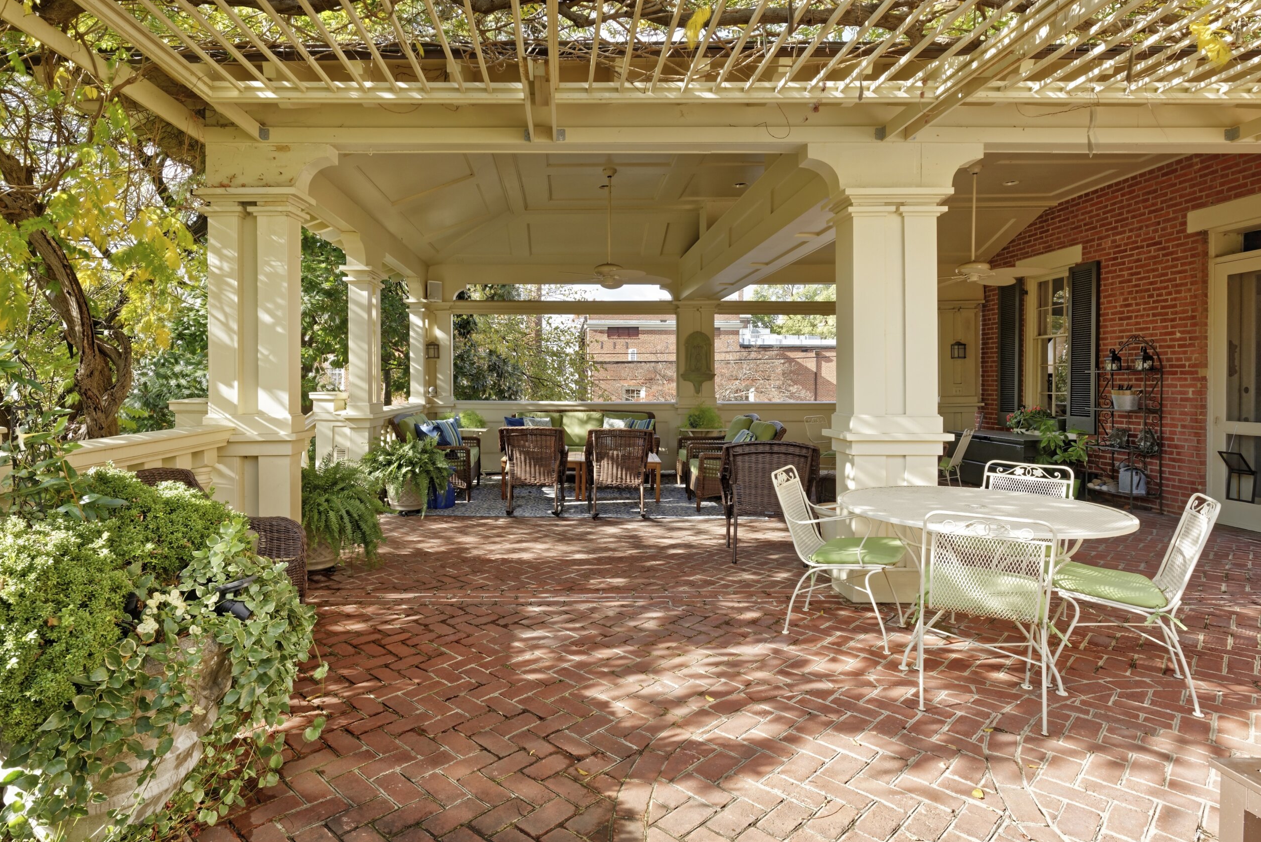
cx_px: 539
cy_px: 389
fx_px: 666
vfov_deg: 64.5
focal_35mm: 19
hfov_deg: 86.3
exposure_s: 1/80
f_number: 13
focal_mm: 16
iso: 320
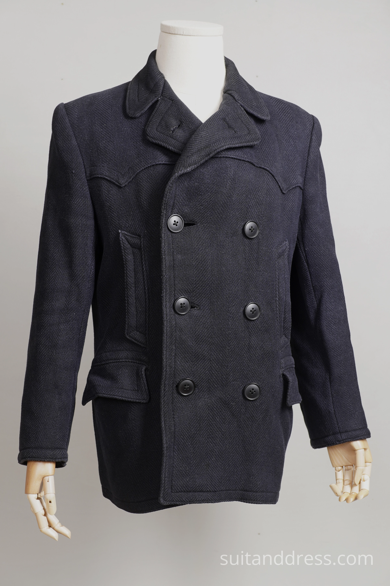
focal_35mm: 48
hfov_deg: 28.1
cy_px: 293
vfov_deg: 41.1
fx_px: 780
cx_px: 195
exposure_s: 1/13
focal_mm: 32
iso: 200
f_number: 5
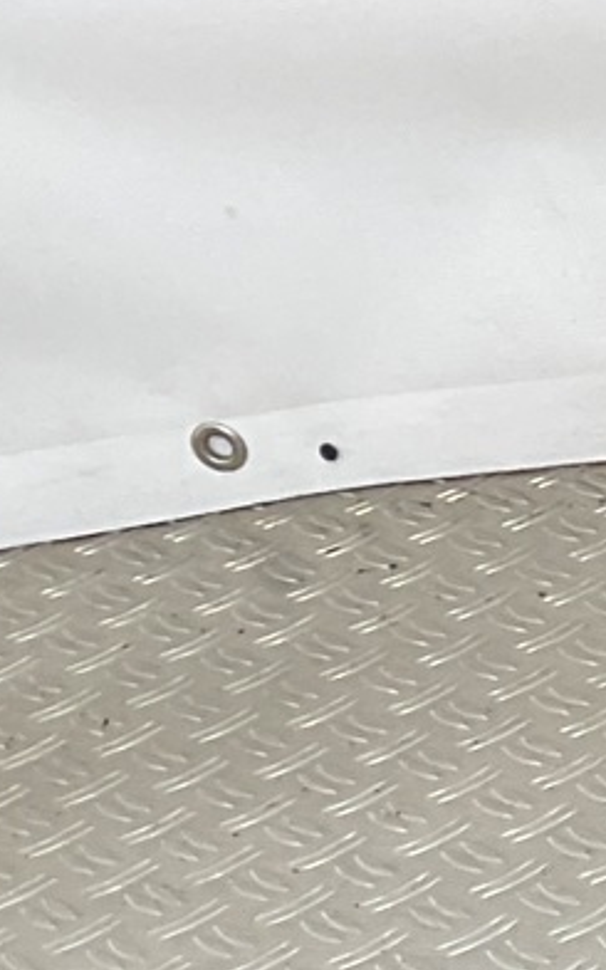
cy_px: 1831
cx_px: 2219
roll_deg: +8.5
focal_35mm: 158
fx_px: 4175
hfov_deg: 6.9
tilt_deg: -42.9
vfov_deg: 12.0
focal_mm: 3
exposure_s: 1/100
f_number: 1.8
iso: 20
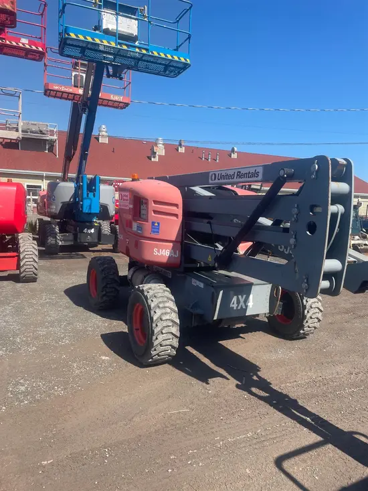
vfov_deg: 67.3
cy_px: 246
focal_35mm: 26
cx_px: 184
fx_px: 368
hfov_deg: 53.1
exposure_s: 1/2257
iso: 32
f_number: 1.6
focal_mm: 4.2
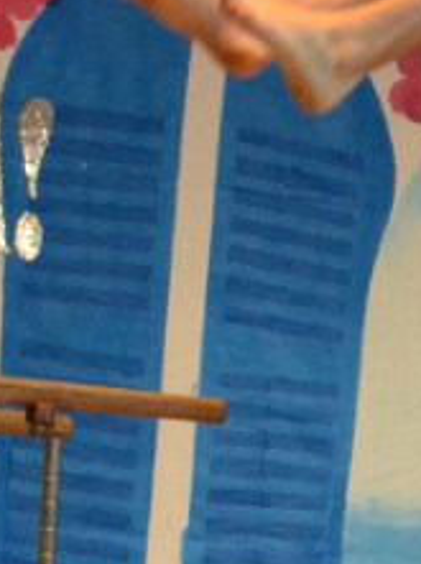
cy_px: 333
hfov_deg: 4.1
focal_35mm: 348
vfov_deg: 5.7
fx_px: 5660
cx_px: 1291
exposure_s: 1/500
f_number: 4.2
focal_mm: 26
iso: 2000
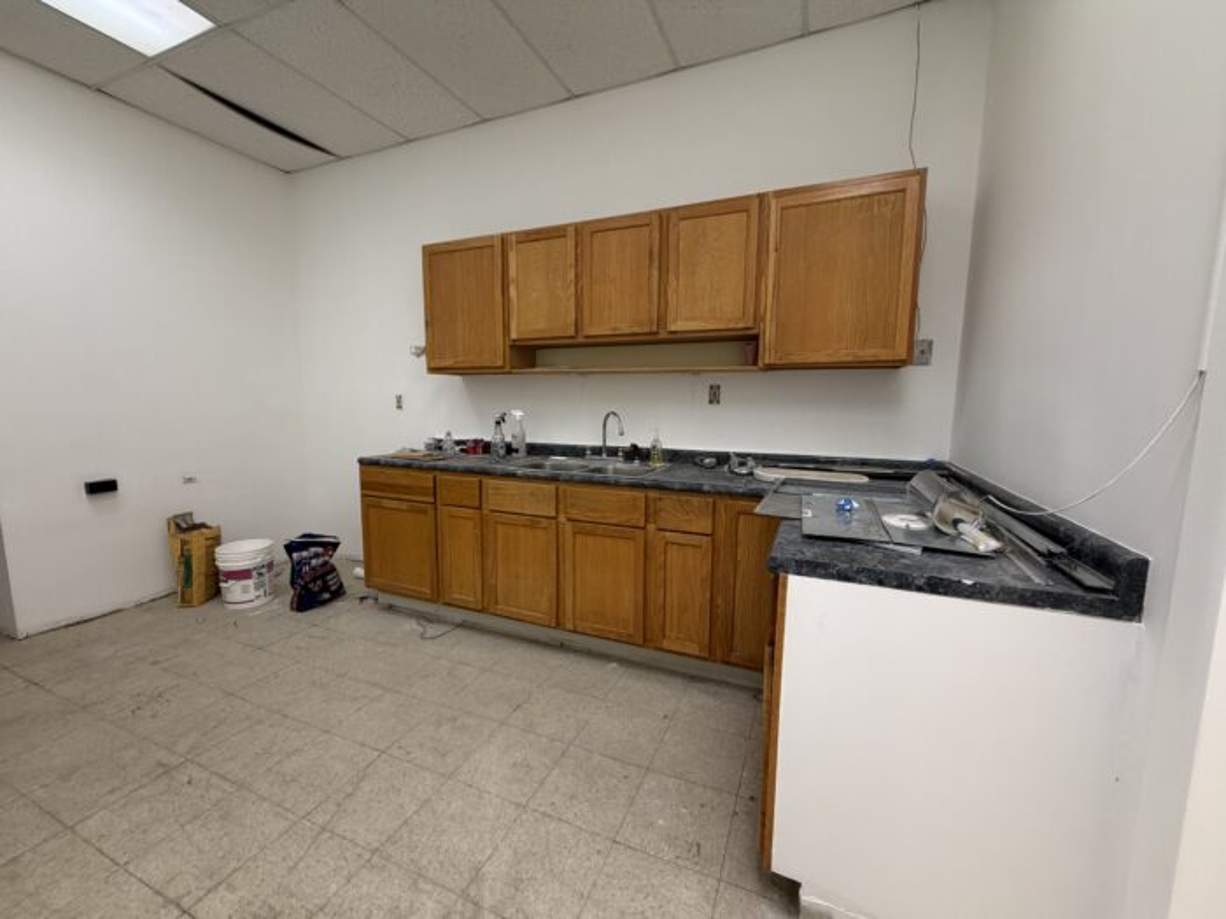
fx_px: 496
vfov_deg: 85.7
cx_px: 613
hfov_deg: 102.1
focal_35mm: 14
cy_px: 460
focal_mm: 2.22
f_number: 2.2
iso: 200
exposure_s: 1/60
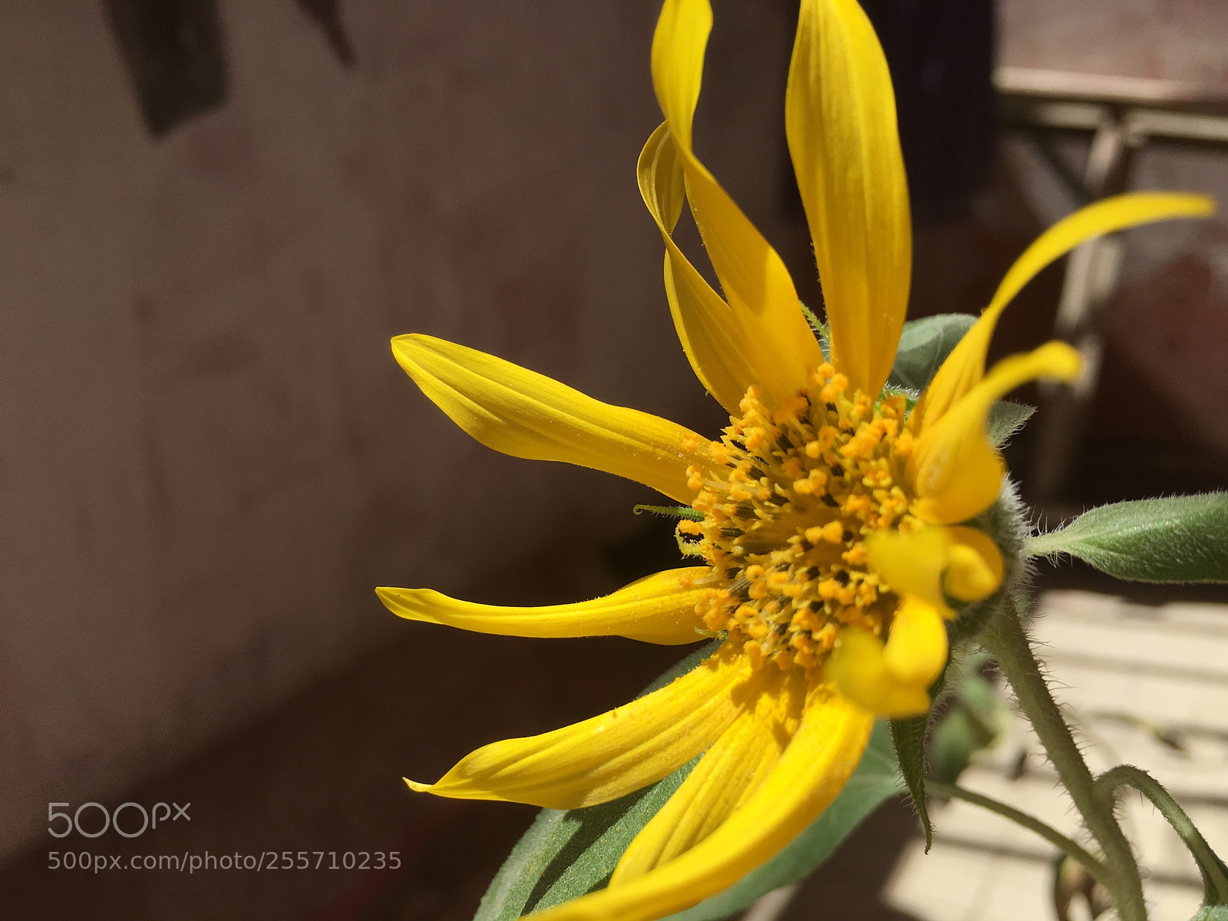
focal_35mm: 29
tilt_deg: -16.8
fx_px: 1029
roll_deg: +1.9
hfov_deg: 61.7
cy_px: 460
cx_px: 614
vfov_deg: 48.2
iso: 25
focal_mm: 4.15
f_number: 2.2
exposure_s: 1/1399
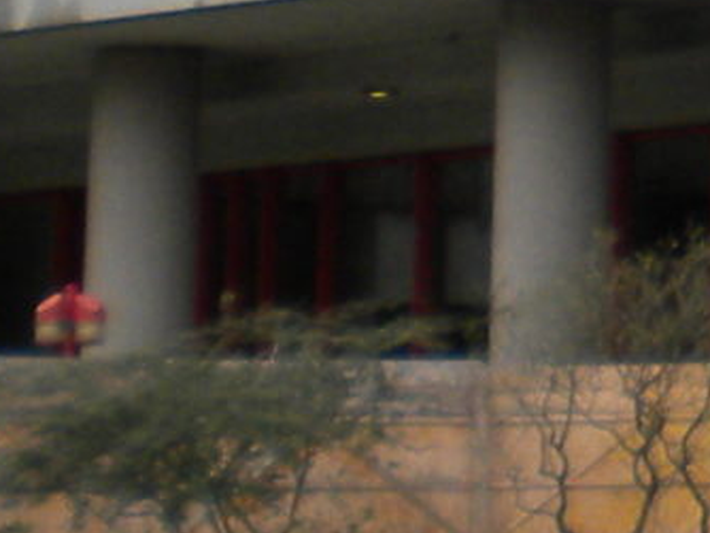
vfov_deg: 5.5
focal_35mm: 268
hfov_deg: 6.7
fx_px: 5501
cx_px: 2183
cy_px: -367
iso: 80
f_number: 4.6
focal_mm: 6.3
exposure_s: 1/200
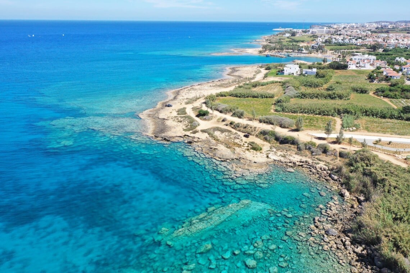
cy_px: 136
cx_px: 205
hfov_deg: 65.5
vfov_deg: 46.4
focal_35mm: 28
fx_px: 319
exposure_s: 1/320
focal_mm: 10.26
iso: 100
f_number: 5.6
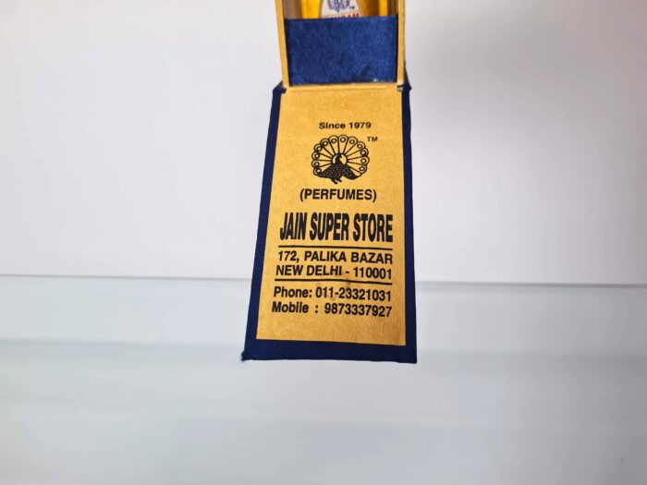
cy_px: 242
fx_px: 486
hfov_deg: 67.3
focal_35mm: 26
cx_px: 324
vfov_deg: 53.1
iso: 100
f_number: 1.8
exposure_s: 1/120
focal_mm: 5.4
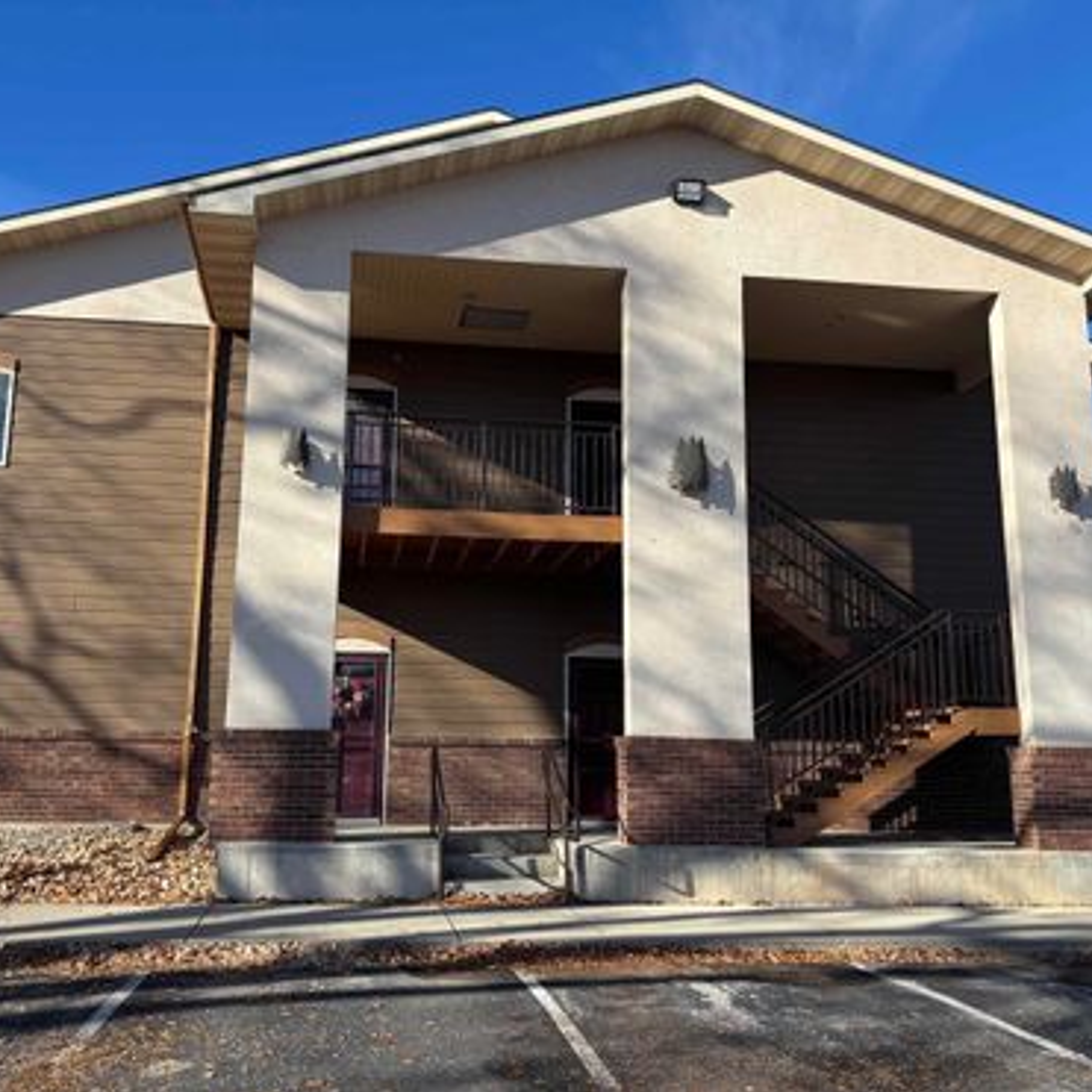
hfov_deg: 52.4
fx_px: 1106
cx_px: 474
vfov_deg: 52.5
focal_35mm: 31
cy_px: 549
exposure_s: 1/1912
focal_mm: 5.96
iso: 50
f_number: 1.6
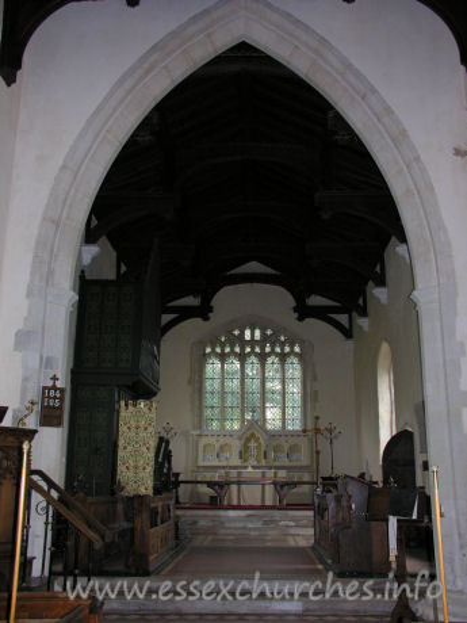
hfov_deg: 40.7
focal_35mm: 35
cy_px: 312
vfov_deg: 52.6
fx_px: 630
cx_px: 234
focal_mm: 8.9
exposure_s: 1/60.1
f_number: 2.8
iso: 168
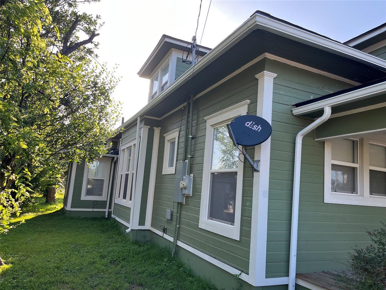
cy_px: 145
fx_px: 290
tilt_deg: +8.4
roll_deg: -4.4
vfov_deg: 53.1
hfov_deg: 67.3
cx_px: 193
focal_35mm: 26
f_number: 1.6
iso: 50
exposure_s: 1/598
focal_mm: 5.1
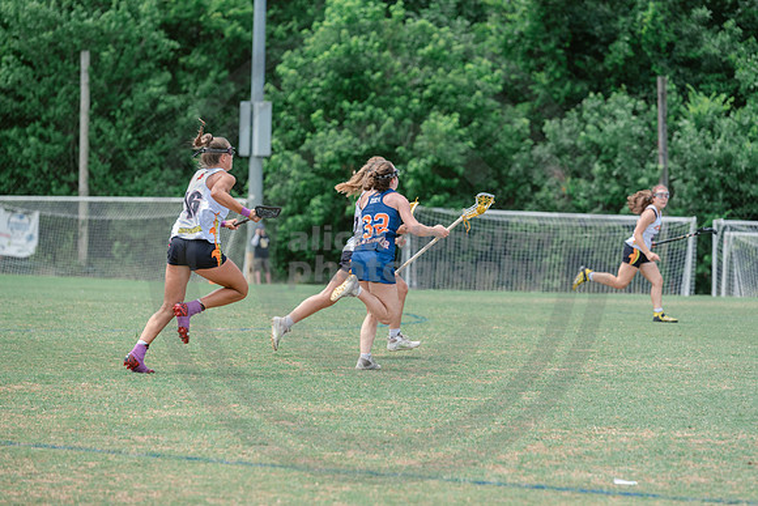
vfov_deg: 7.0
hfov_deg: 10.5
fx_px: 4107
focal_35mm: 195
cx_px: 379
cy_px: 253
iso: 400
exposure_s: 1/1250
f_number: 4.5
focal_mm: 195
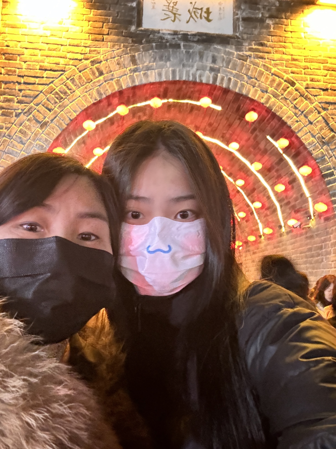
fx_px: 388
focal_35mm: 30
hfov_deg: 46.8
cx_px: 168
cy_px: 224
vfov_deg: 60.0
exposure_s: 1/17
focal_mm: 2.69
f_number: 1.9
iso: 800
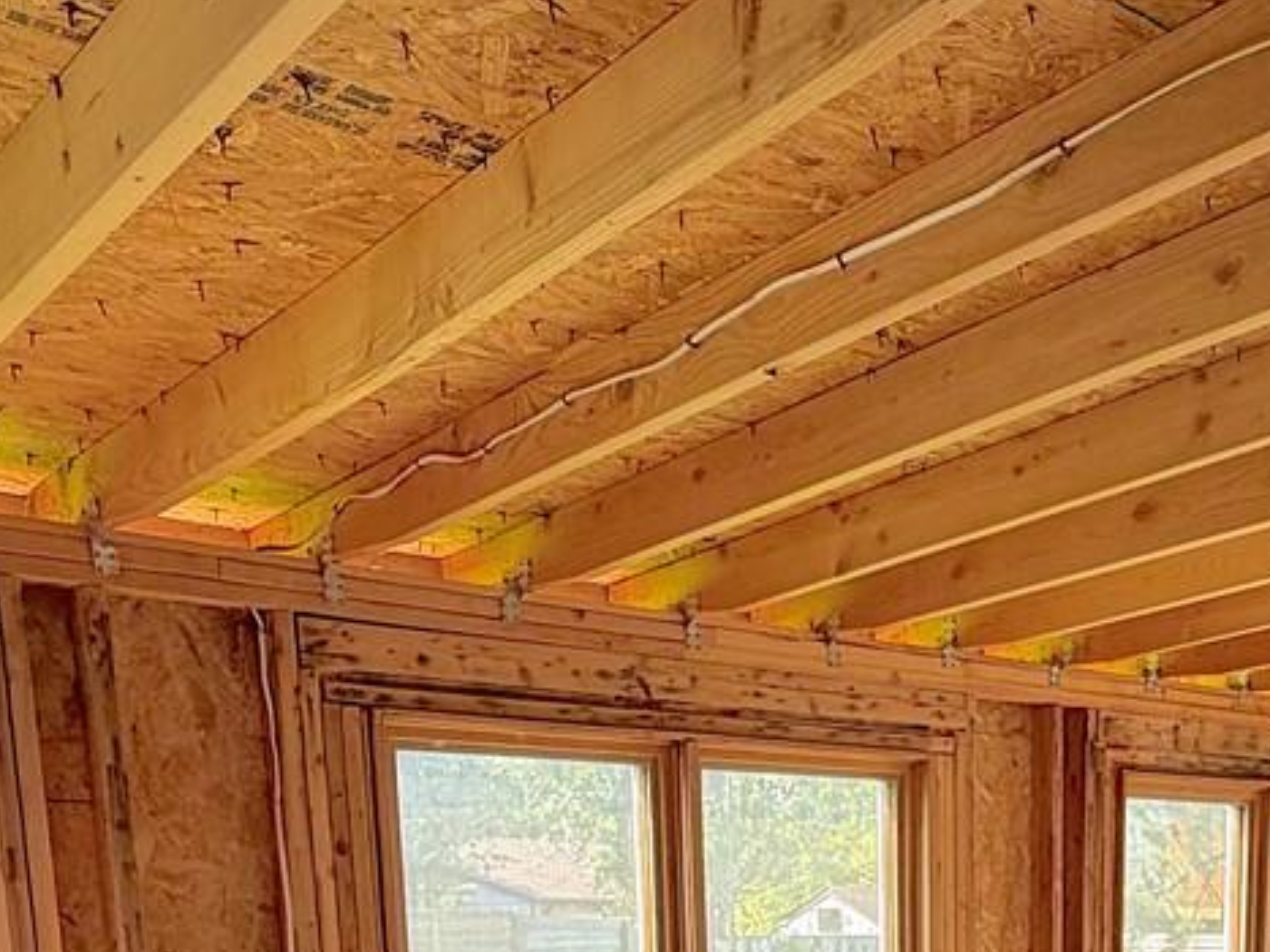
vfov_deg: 25.5
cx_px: 984
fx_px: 1761
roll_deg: +0.1
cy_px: 1276
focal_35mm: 48
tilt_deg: -11.7
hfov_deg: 38.4
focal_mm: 2.22
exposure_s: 1/121
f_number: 2.2
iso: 64
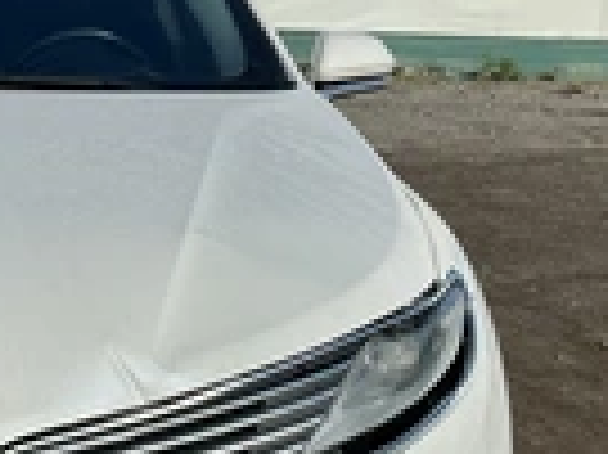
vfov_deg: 17.6
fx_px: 1457
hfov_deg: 22.3
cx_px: -50
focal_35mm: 83
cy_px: 378
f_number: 1.8
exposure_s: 1/2538
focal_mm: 3
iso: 25
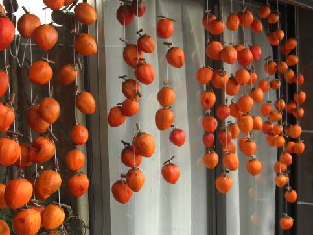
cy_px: 121
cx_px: 122
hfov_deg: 31.6
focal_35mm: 61
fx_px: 551
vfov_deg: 24.0
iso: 80
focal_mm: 9.5
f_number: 3.1
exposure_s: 1/125
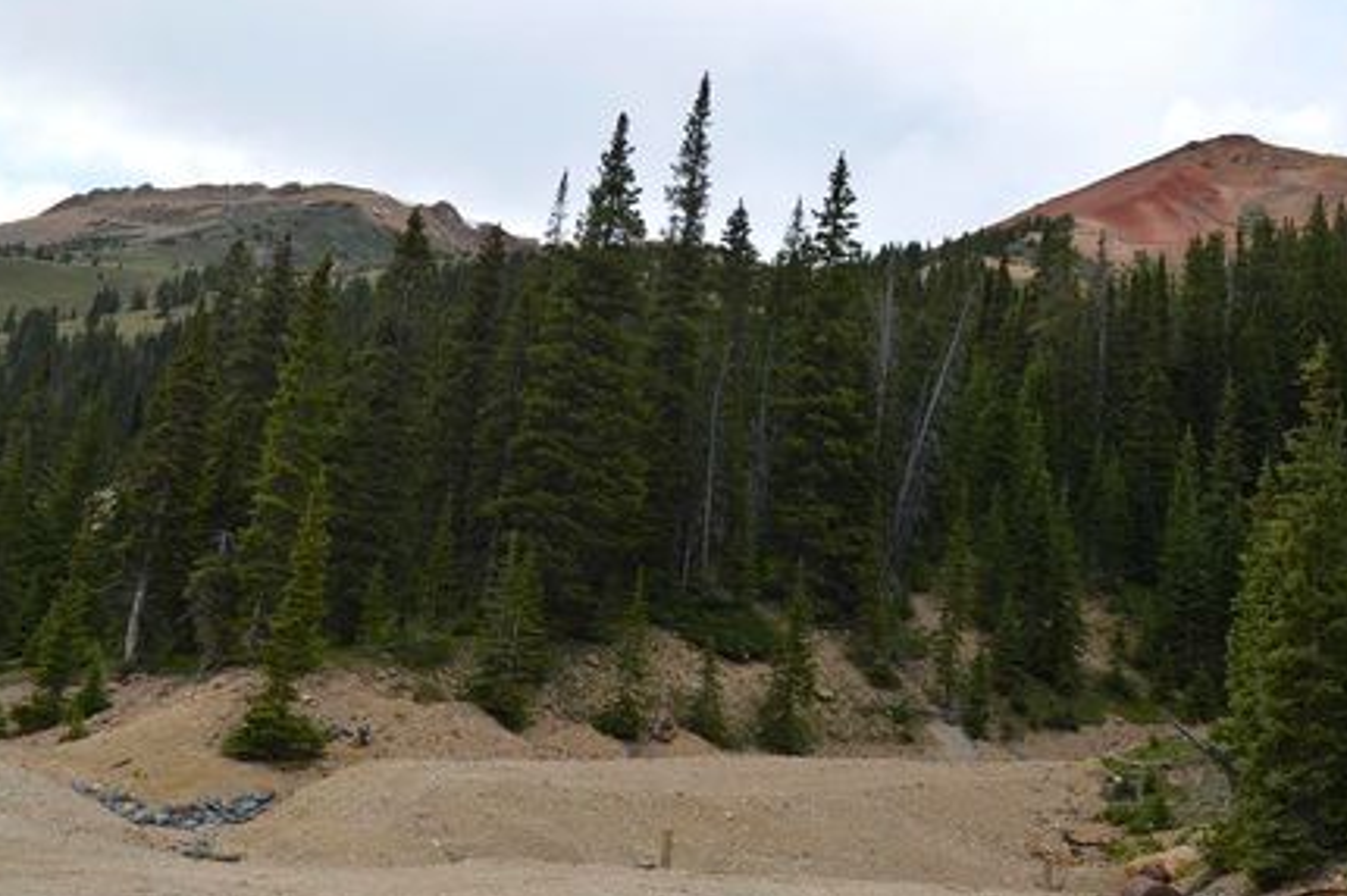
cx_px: 755
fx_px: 1629
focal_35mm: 44
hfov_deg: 44.8
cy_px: 385
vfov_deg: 30.7
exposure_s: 1/200
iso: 100
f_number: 7.1
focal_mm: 25
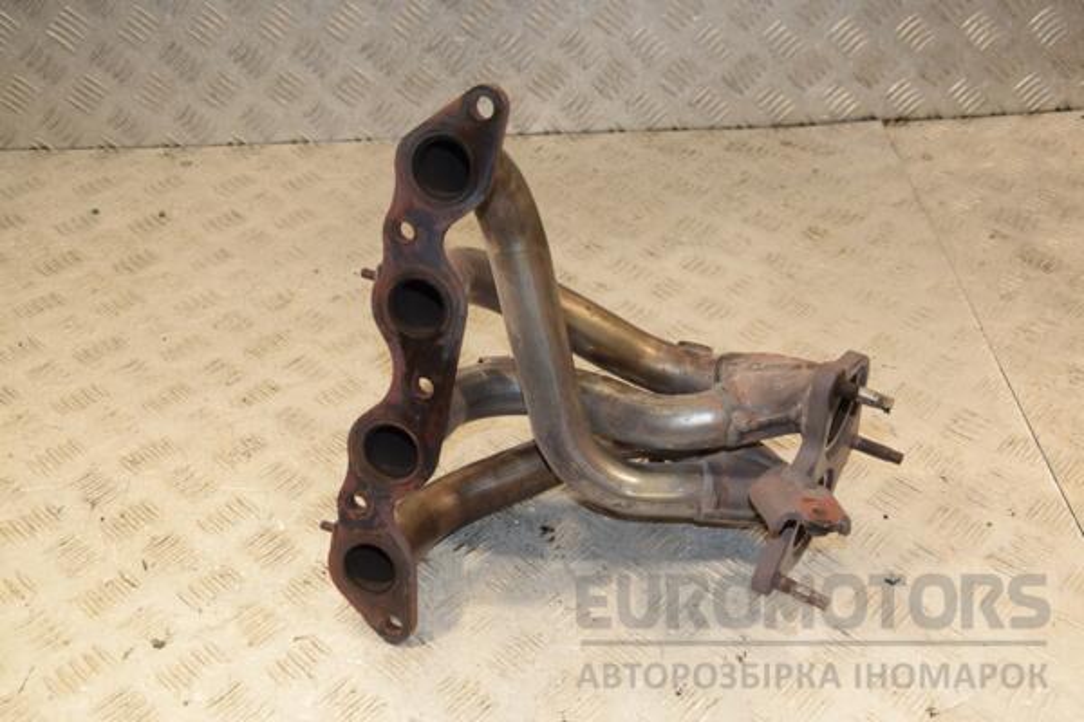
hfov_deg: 43.6
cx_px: 542
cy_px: 361
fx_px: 1355
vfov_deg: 29.9
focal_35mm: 45
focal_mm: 30
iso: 800
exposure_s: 1/200
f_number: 8
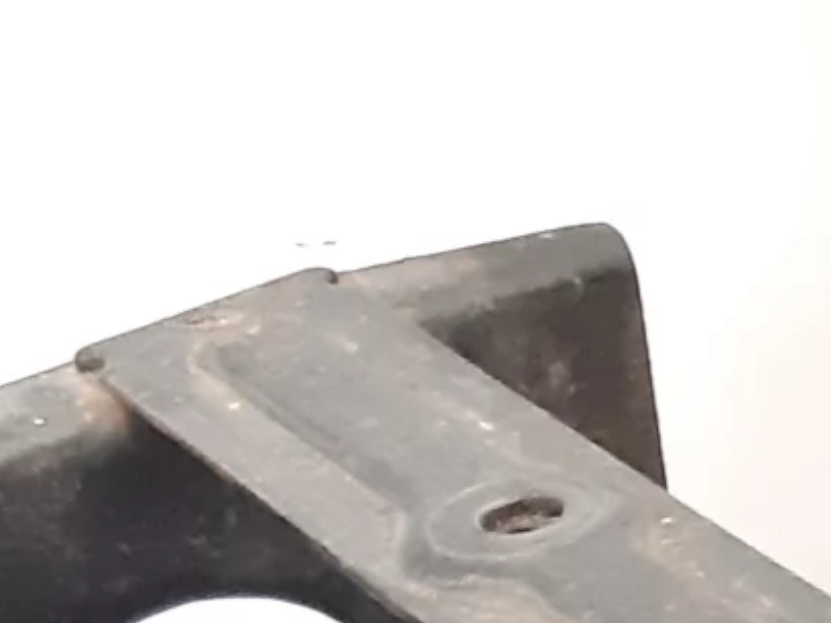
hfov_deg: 11.7
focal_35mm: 169
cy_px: 1859
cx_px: 579
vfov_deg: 7.7
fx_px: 4058
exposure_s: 1/33
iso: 400
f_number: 1.7
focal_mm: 3.93
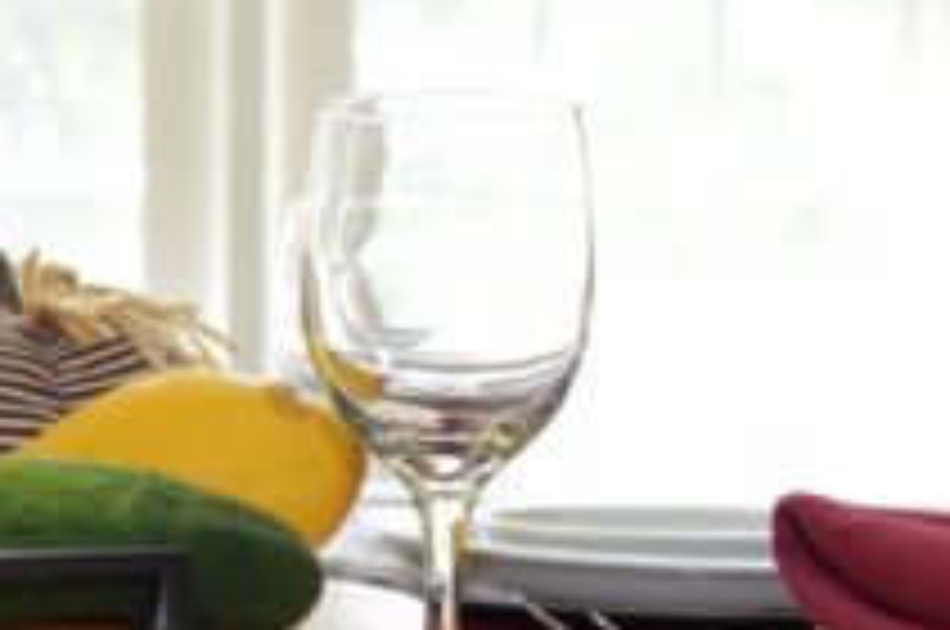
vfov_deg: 14.1
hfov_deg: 21.1
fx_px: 2534
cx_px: 284
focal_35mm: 96
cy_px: 452
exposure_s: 1/200
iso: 1600
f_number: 4.5
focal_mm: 27
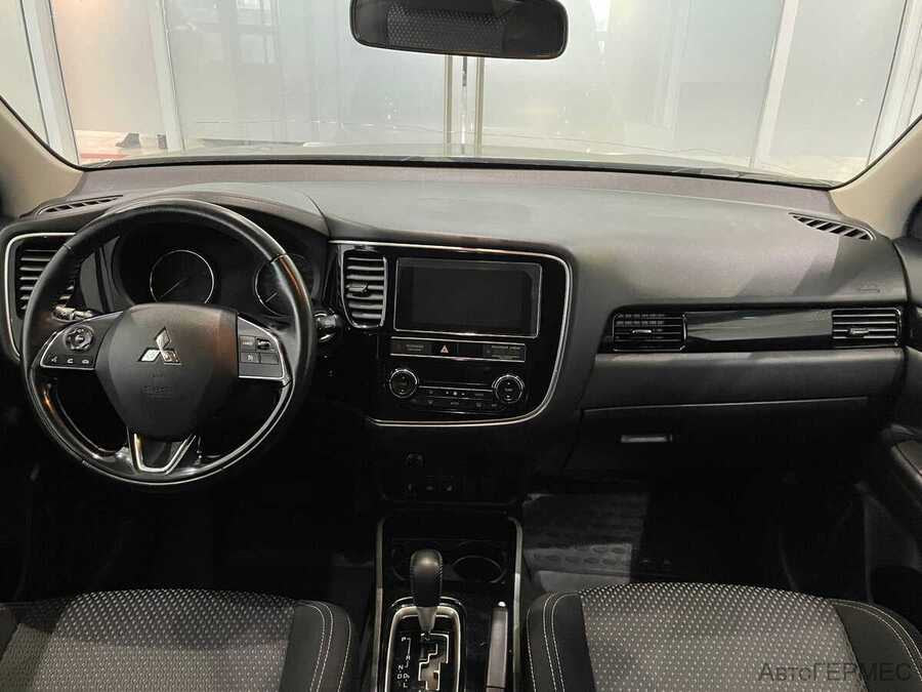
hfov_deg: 67.3
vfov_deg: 53.1
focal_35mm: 26
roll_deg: +0.2
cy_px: 346
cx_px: 461
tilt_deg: -23.8
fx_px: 693
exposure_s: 1/33
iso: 500
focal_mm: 4.2
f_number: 1.6
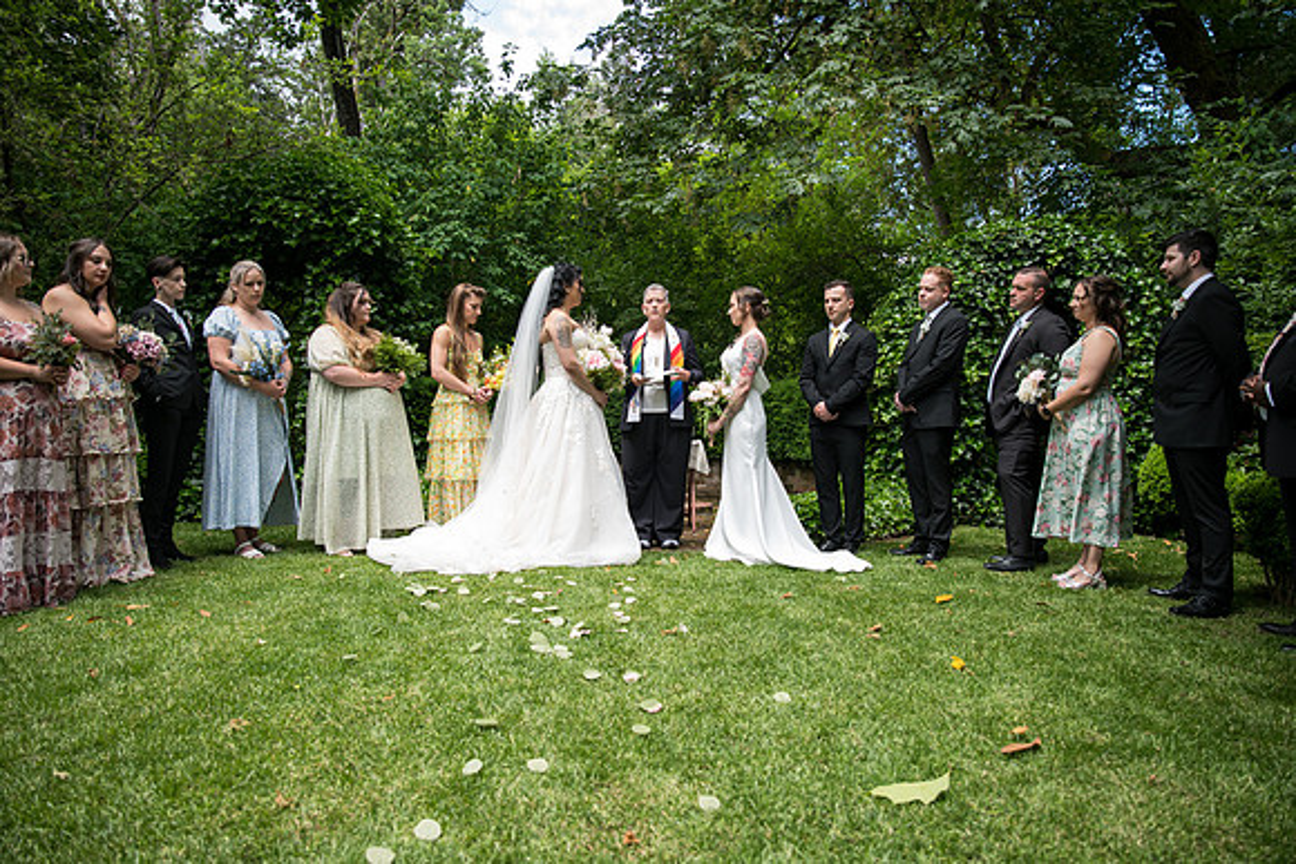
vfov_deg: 53.2
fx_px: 864
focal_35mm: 24
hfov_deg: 73.7
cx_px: 648
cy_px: 432
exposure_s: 1/400
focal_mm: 24
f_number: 3.5
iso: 320
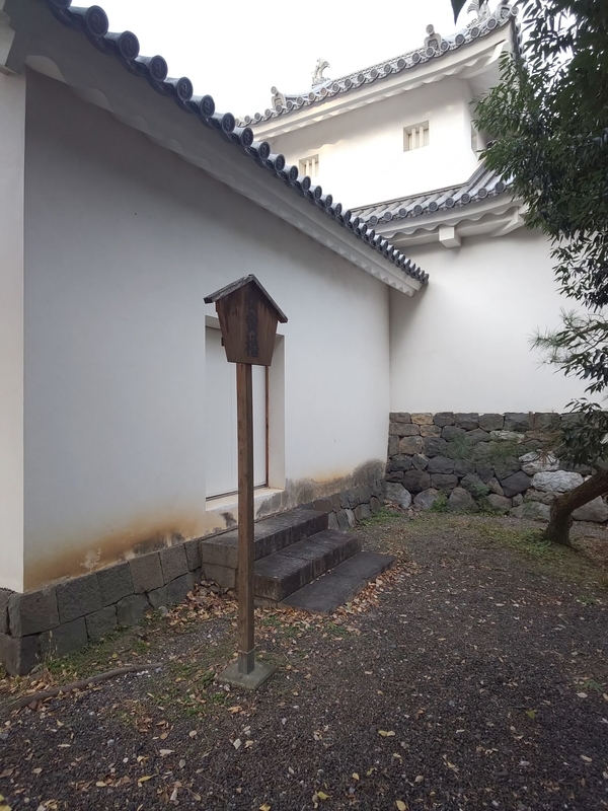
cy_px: 406
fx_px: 468
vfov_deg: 81.7
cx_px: 304
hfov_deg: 66.0
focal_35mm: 20
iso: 56
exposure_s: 1/120
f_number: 1.94
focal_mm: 3.45
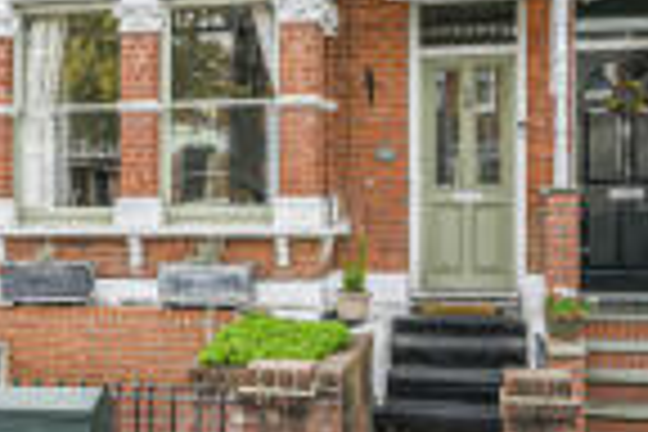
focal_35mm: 53
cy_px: -142
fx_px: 954
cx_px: 256
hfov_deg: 37.4
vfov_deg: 22.6
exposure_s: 1/160
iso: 100
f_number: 5
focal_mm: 16
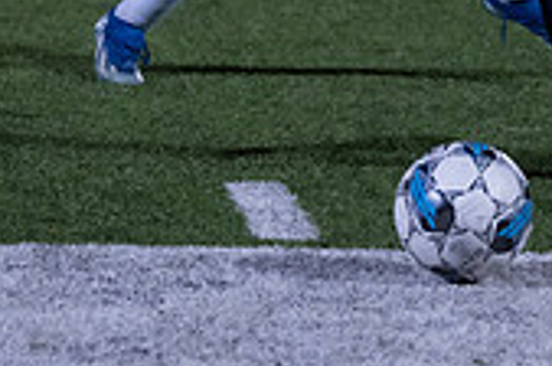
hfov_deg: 6.6
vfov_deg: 4.3
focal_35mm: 313
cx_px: 359
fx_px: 4790
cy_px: -365
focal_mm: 70
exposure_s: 1/1000
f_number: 2.8
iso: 2000
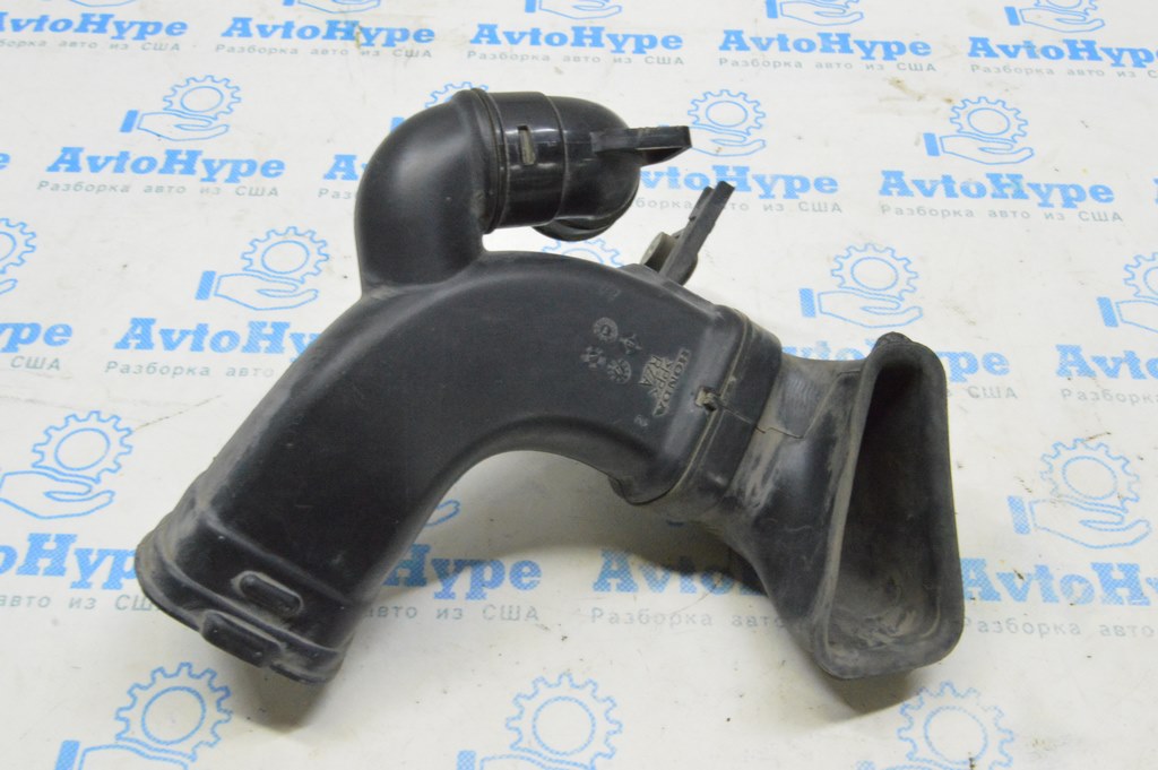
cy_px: 385
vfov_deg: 34.2
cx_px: 579
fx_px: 1253
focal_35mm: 39
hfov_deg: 49.6
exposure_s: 1/15
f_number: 20
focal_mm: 26
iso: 6400
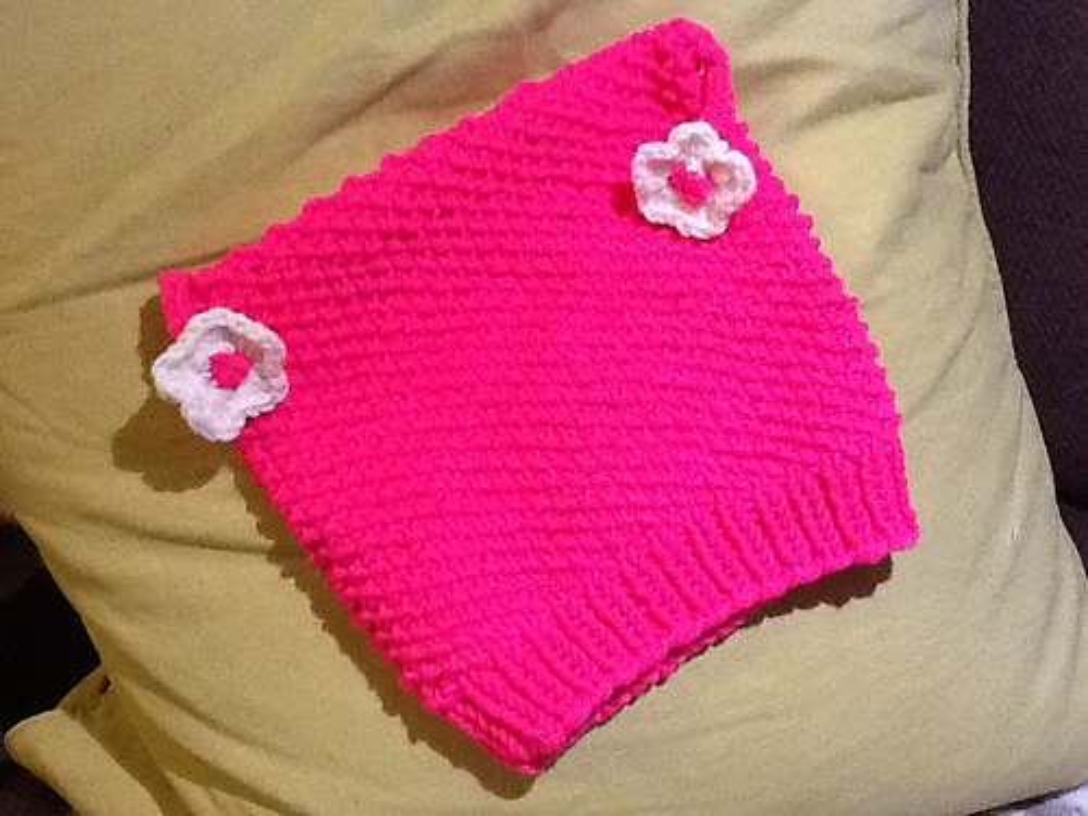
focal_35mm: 44
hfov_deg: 42.9
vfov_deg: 32.9
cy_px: 408
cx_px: 544
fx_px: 1383
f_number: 2.4
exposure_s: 1/30
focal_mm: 2.03
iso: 320
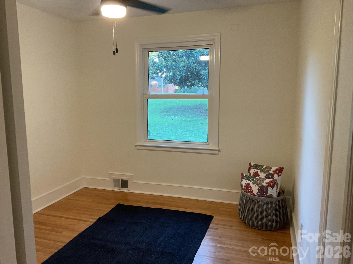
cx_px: 176
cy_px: 132
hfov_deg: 61.7
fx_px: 296
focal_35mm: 29
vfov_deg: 48.2
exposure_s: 1/60
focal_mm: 3
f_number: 1.8
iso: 200
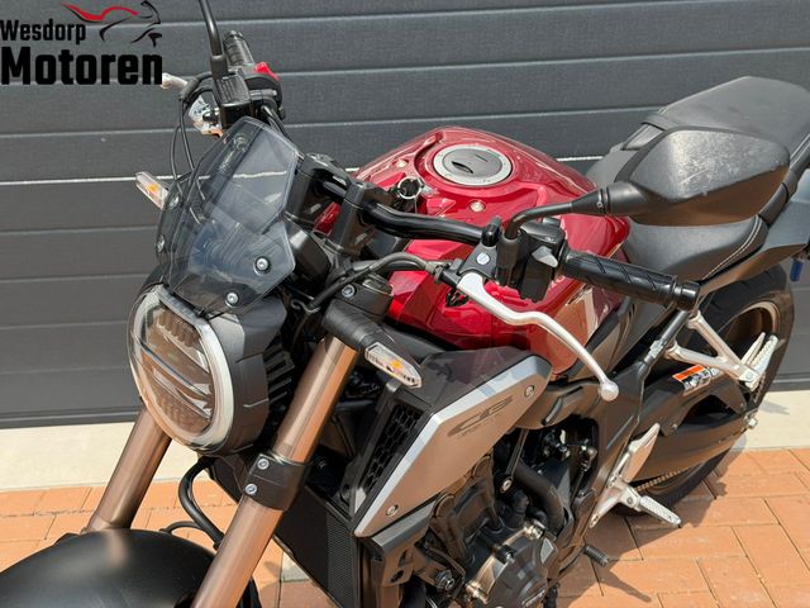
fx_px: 1123
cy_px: 304
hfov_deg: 39.7
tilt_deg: -20.4
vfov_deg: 30.3
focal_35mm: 48
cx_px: 405
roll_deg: +2.4
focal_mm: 6.76
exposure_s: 1/2762
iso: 80
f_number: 1.78
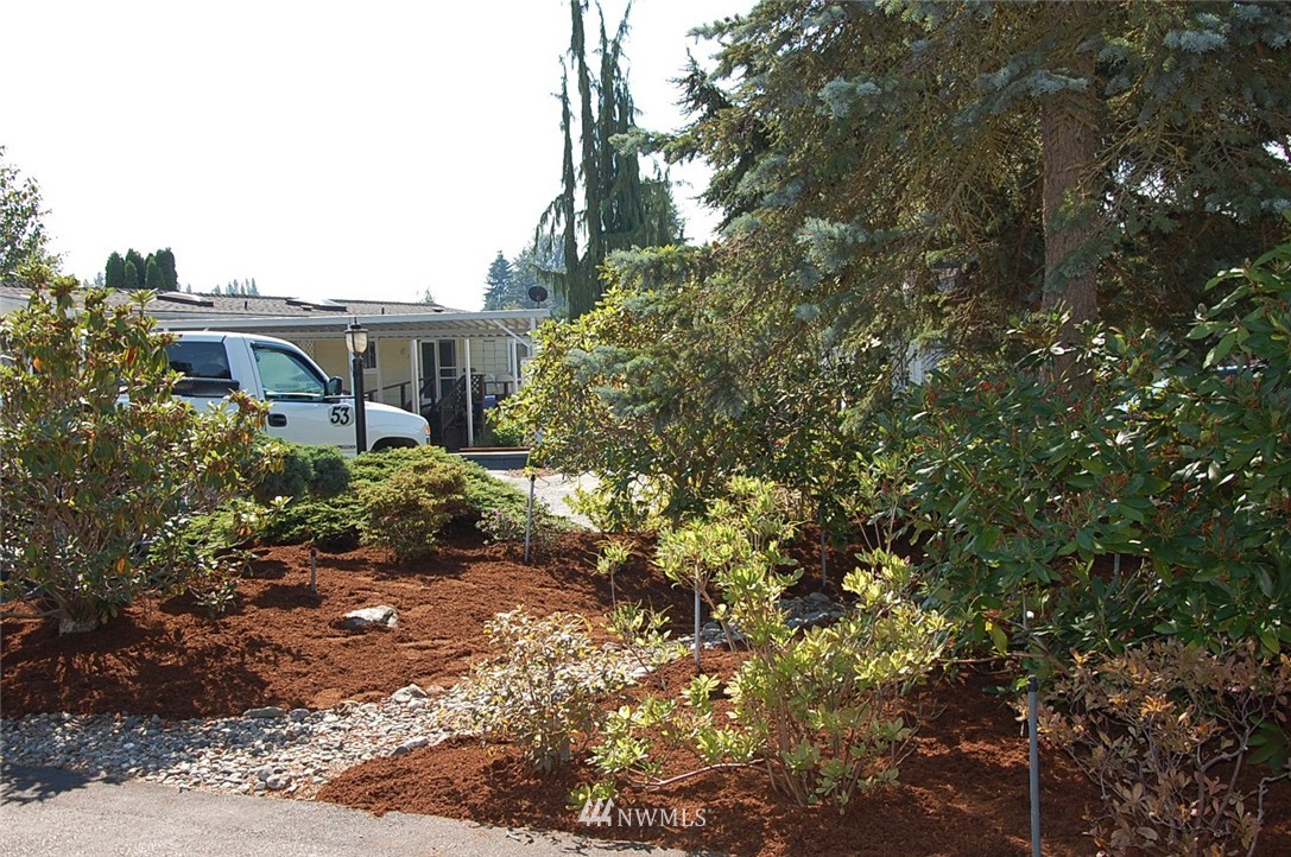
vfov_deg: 31.8
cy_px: 428
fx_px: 1504
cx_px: 646
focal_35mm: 42
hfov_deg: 46.4
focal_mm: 28
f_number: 5.6
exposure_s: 1/500
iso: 360
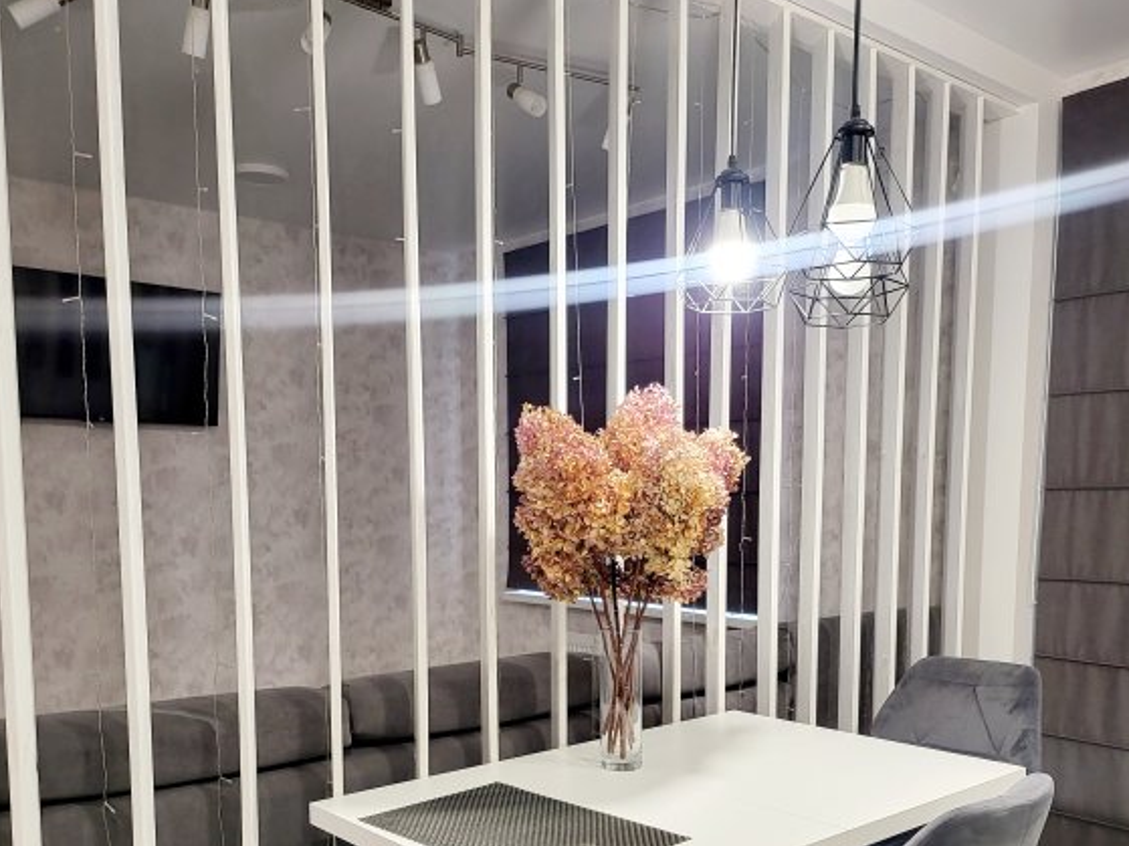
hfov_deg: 55.4
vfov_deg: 42.0
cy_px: 604
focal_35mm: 33
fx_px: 1076
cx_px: 563
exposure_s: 1/100
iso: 250
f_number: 1.8
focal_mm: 5
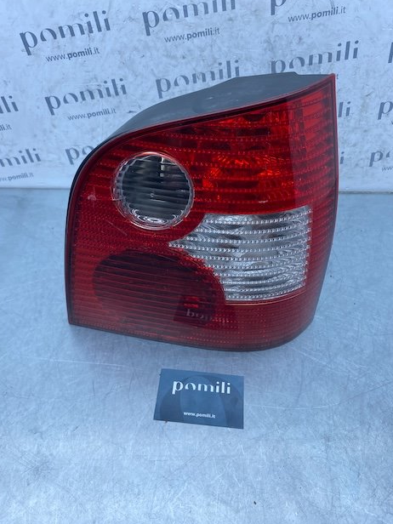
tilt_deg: -45.2
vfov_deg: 65.3
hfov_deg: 51.4
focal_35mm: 27
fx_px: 409
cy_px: 269
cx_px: 197
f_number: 1.8
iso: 32
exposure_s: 1/747
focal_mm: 4.25
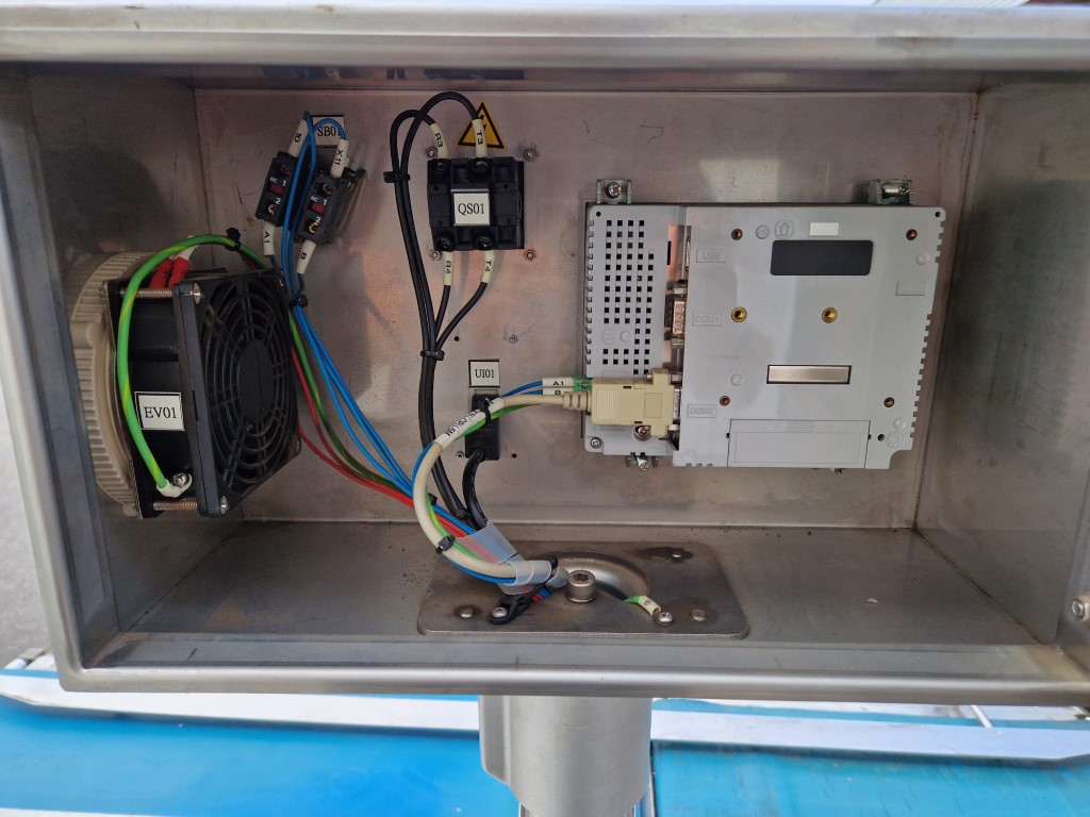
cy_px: 408
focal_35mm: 23
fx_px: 724
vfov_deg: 58.9
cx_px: 545
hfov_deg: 73.9
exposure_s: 1/180
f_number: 1.8
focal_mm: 5.4
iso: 50
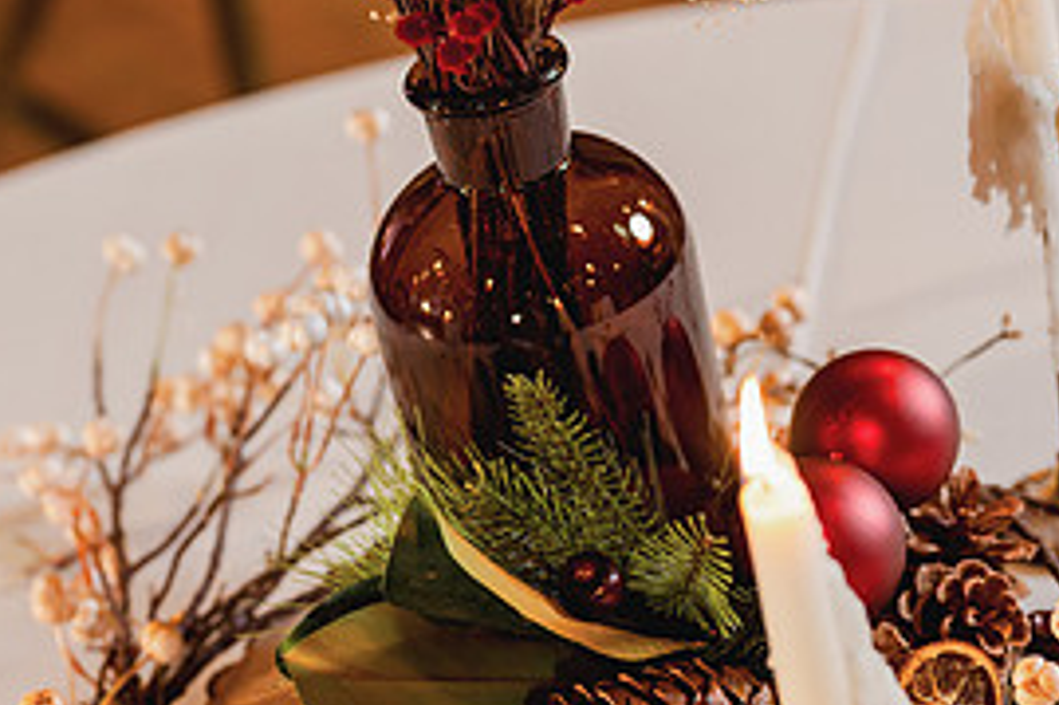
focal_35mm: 108
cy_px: 490
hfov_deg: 18.9
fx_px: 3175
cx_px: 362
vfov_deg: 12.6
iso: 400
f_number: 2.5
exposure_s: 1/60
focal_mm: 50
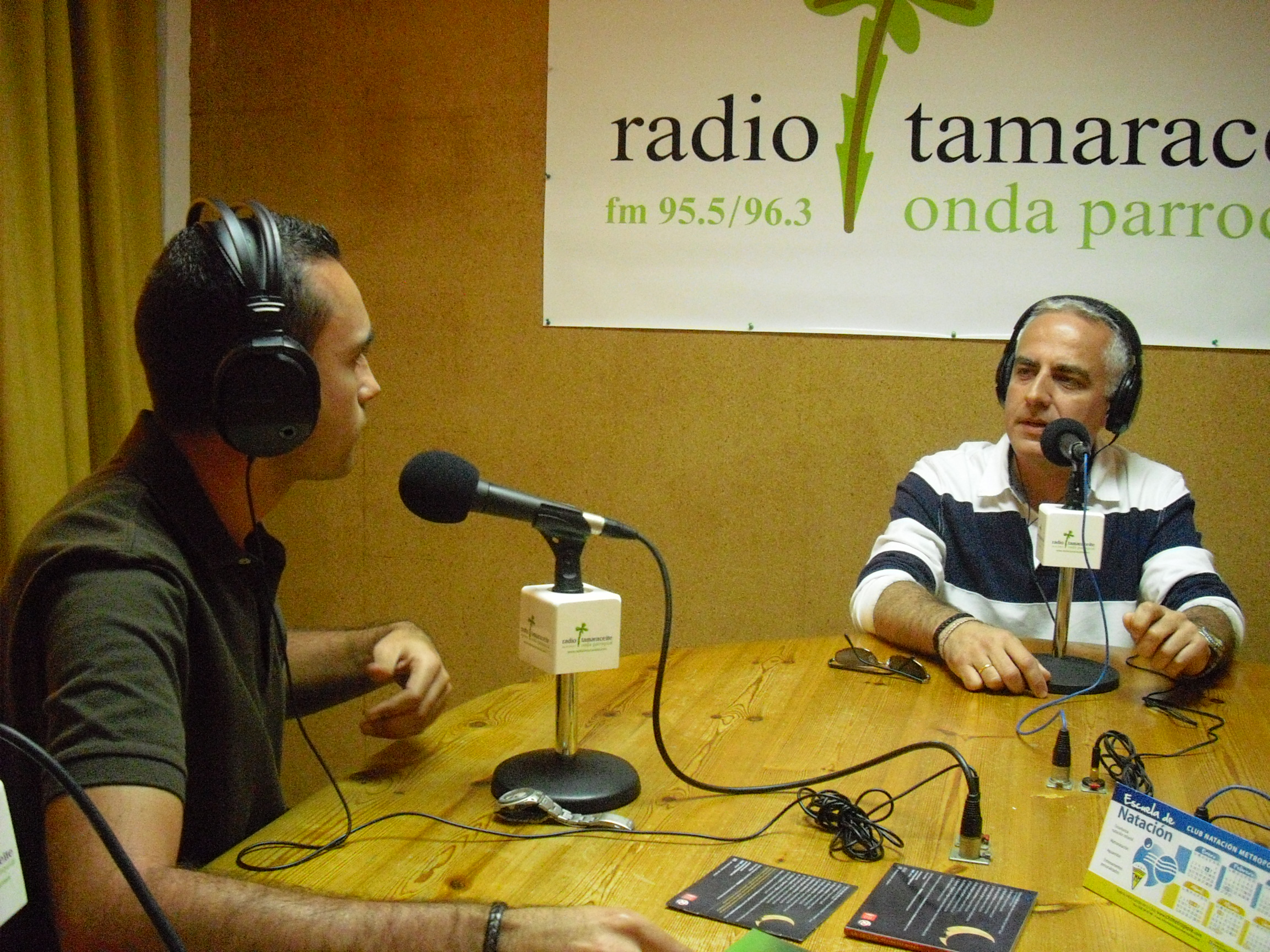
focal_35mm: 38
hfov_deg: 49.0
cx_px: 635
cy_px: 476
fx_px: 1394
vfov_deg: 37.7
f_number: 2.8
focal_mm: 6.2
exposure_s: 1/100
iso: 800
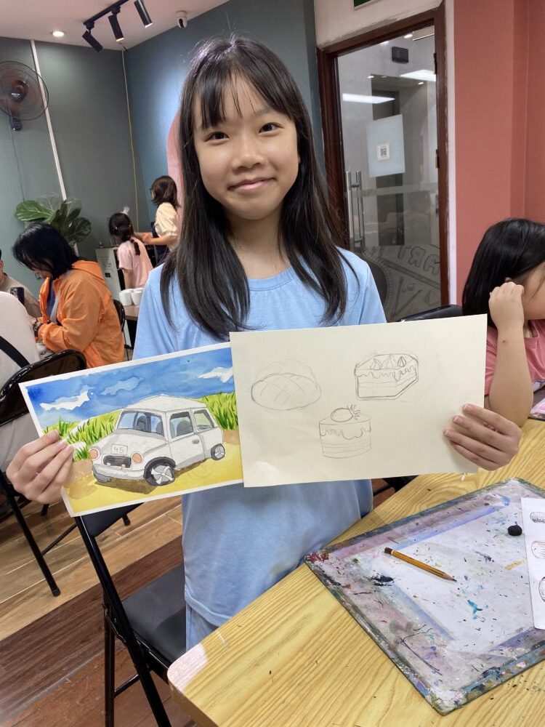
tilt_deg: -15.4
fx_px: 546
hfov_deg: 53.1
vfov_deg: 67.3
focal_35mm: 26
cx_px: 272
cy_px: 364
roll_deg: +6.2
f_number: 1.8
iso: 100
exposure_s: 1/100
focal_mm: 4.25
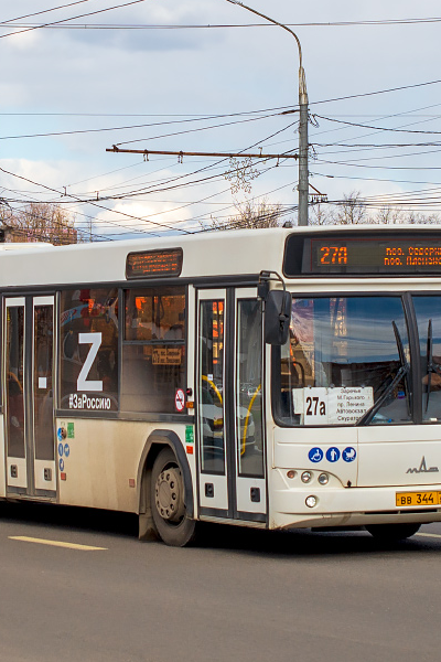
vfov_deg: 20.4
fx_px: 1837
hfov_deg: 13.7
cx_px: 222
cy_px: 260
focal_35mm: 100
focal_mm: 50
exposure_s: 1/1000
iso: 160
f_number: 6.3
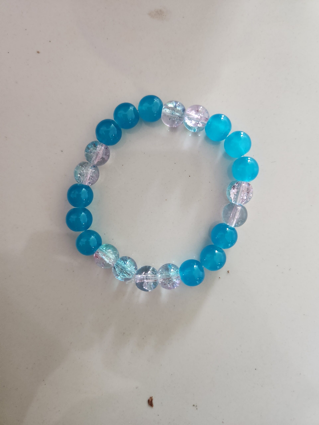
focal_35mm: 23
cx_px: 160
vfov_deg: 73.9
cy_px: 212
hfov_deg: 58.9
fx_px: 283
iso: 640
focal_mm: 5.4
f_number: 1.8
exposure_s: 1/50
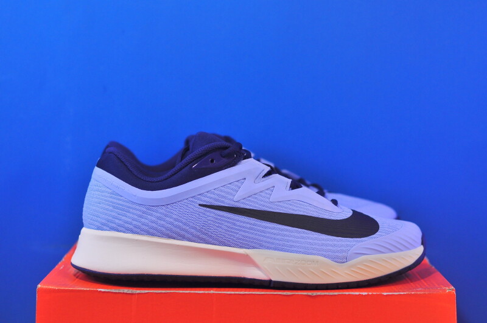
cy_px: 162
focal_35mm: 75
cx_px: 244
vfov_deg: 18.1
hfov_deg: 27.0
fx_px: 1013
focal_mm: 50
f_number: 2.8
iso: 250
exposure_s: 1/320
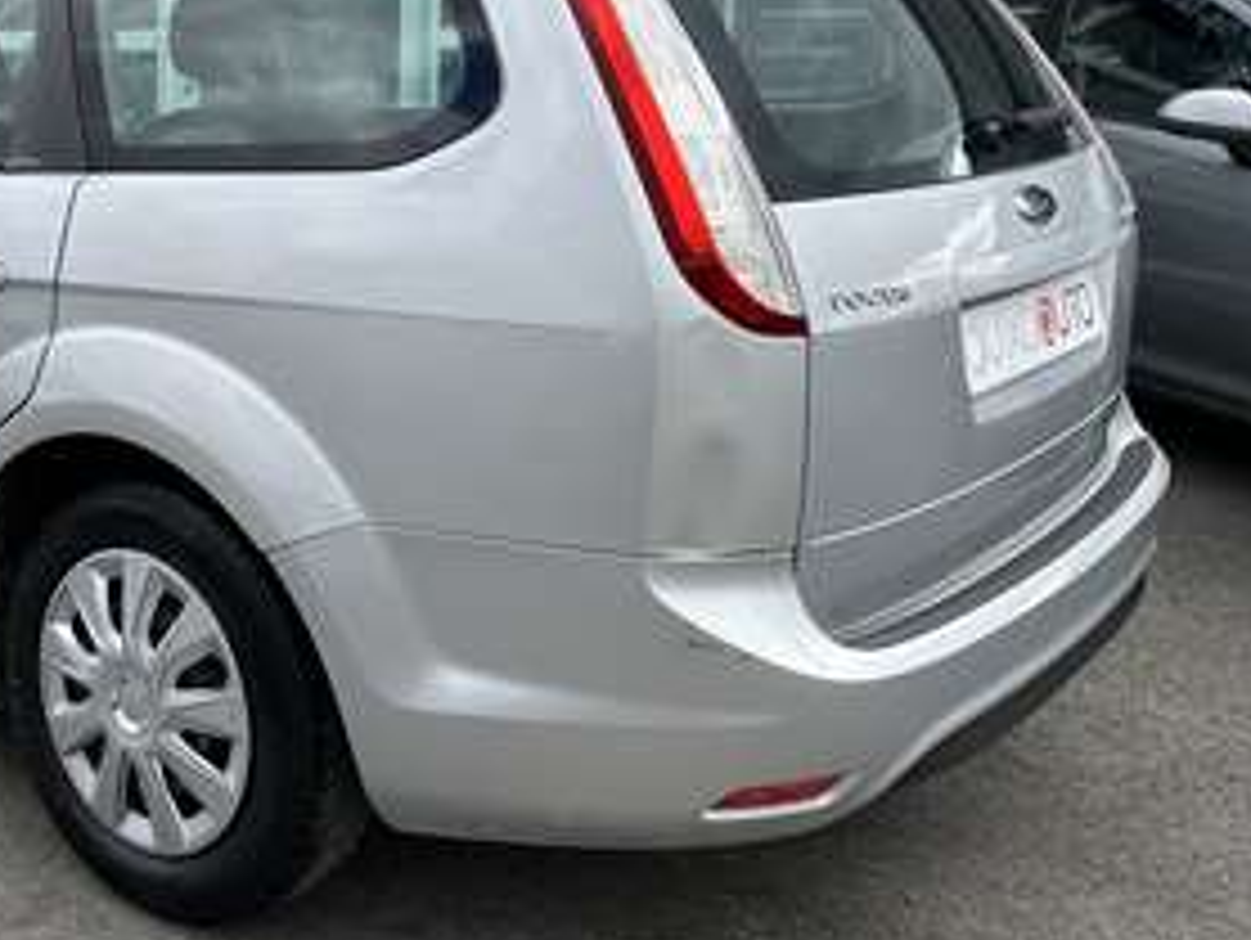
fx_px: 1592
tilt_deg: -9.1
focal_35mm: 44
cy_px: 245
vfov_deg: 32.4
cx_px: 216
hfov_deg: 40.8
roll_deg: +0.9
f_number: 1.78
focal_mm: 6.86
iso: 80
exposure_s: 1/1495
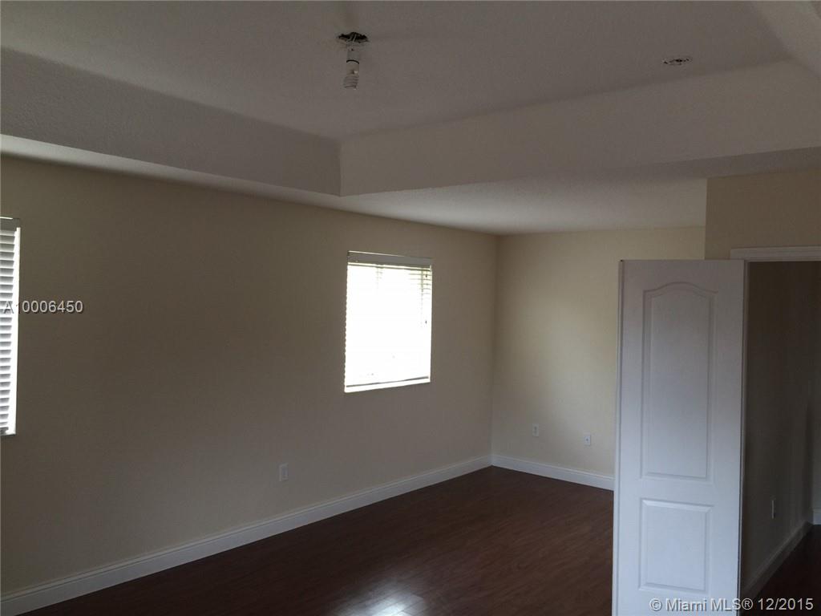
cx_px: 410
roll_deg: -1.6
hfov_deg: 61.7
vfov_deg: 48.2
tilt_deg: -0.3
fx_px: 688
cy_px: 308
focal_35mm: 29
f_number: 2.2
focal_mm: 4.15
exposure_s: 1/15
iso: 40
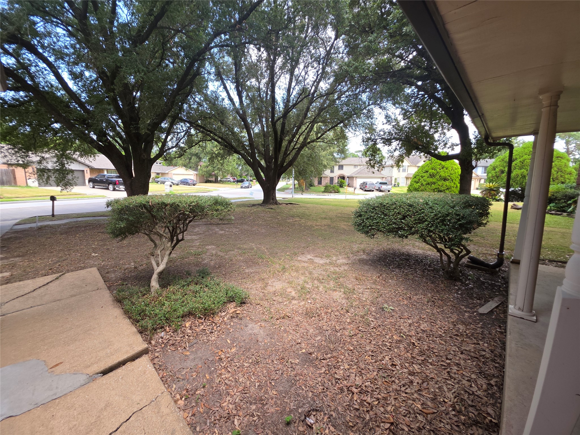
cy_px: 218
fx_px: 218
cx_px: 290
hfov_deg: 106.2
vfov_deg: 89.9
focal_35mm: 13
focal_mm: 2.2
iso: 20
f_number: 1.9
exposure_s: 1/120
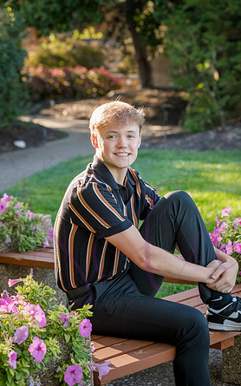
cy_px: 193
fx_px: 1083
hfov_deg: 12.7
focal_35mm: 103
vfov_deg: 20.2
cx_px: 127
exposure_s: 1/400
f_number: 6.3
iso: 800
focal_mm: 100
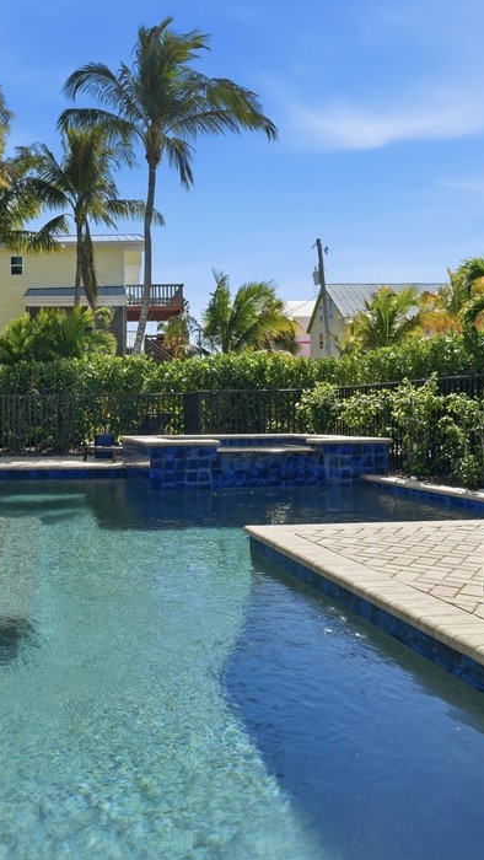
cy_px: 431
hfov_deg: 41.6
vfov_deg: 71.9
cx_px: 68
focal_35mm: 26
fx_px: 593
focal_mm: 16
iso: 400
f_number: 9
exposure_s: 1/4000
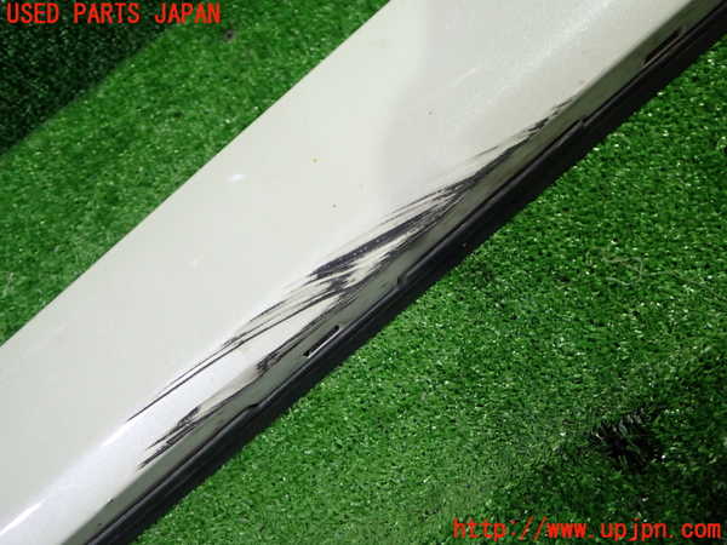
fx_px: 630
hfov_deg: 60.0
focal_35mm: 30
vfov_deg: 46.8
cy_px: 272
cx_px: 364
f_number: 2.3
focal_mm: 5.4
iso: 320
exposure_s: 1/30
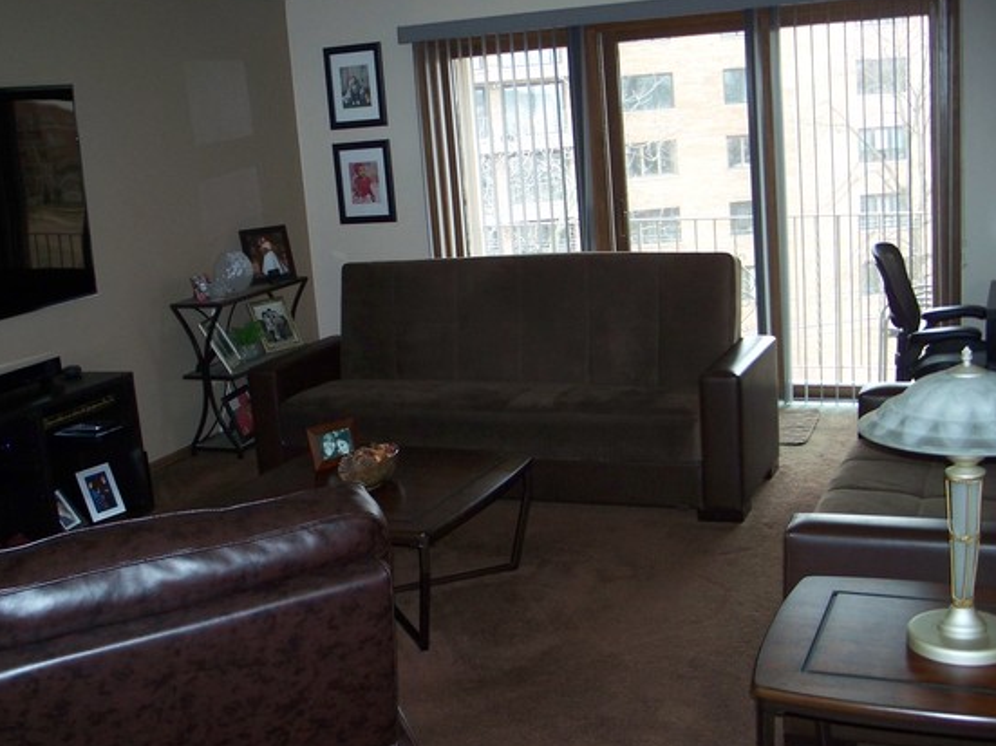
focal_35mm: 43
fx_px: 1237
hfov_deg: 43.7
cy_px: 408
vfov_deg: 33.6
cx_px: 423
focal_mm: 7.8
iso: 200
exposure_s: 1/60
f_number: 2.8
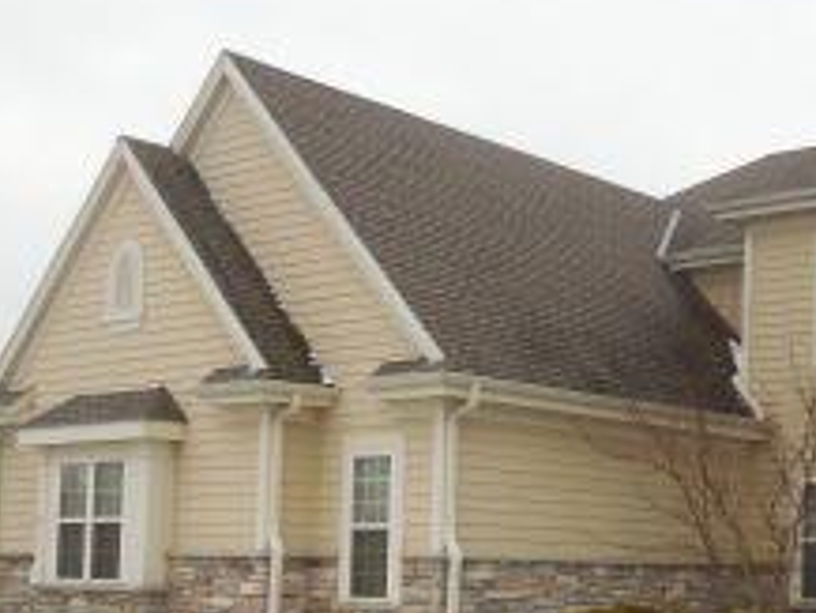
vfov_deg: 24.1
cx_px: 839
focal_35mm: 60
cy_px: 468
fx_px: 1415
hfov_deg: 29.7
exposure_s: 1/400
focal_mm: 4.6
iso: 125
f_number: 3.5
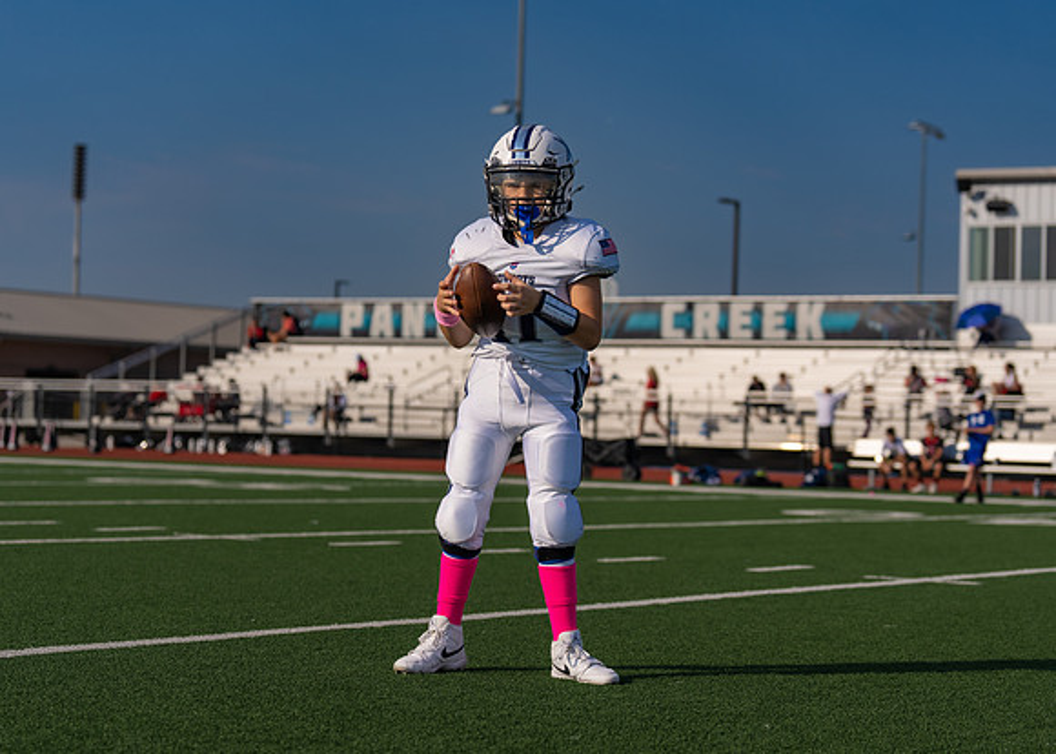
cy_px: 392
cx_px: 521
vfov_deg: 17.8
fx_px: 2408
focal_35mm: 80
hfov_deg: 24.7
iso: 100
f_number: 3.2
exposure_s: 1/4000
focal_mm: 70
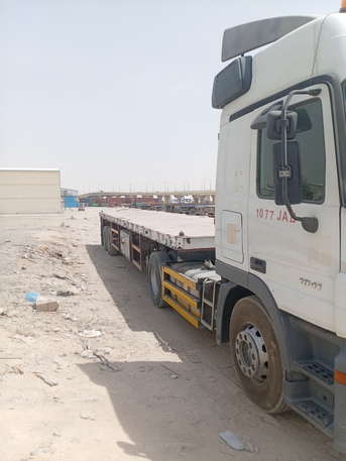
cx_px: 173
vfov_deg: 65.3
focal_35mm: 27
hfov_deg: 51.4
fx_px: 360
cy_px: 230
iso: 101
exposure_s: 1/863
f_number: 1.8
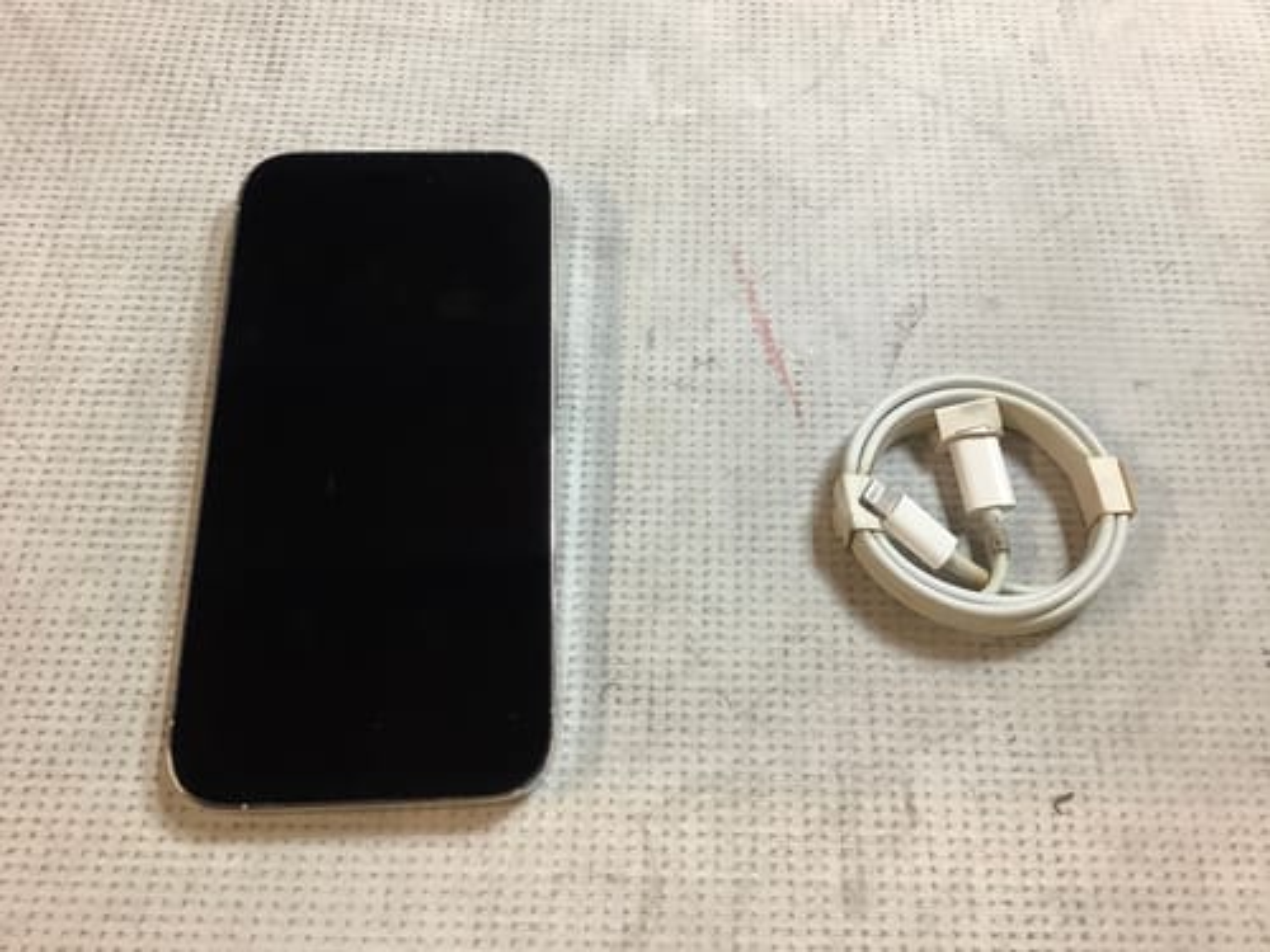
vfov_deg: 45.4
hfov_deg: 58.4
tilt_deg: -63.5
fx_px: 1137
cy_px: 476
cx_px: 635
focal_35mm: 31
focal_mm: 3.3
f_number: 2.4
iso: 125
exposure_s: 1/50
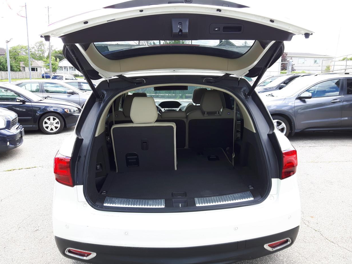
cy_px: 129
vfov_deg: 44.2
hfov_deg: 56.8
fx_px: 325
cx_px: 179
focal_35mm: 32
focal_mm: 3.7
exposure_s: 1/142
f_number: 1.9
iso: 40
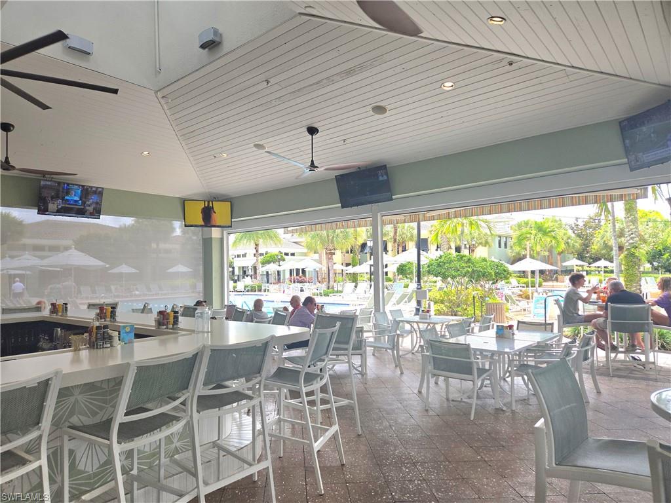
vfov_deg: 58.9
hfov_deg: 73.9
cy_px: 252
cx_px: 336
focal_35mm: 23
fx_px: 446
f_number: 1.8
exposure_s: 1/385
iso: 25
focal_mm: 5.4
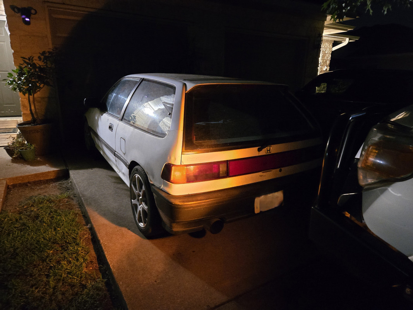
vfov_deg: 58.9
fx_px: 274
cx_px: 206
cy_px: 155
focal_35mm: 23
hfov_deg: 73.9
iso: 4000
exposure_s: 1/15
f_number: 1.8
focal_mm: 5.4
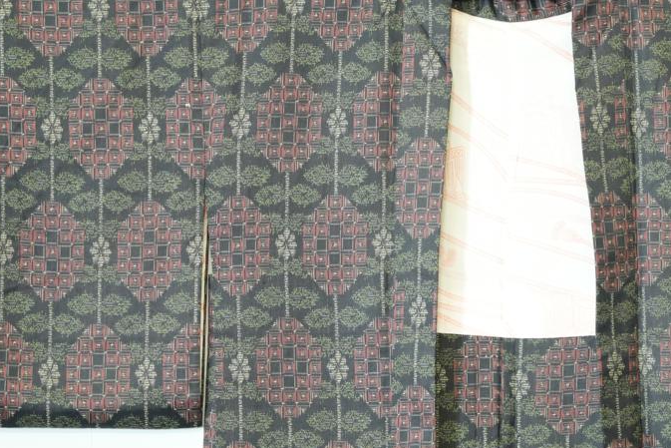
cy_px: 216
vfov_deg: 8.1
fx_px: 3150
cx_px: 403
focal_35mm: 169
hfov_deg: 12.2
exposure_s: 1/125
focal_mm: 105
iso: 2500
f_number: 4
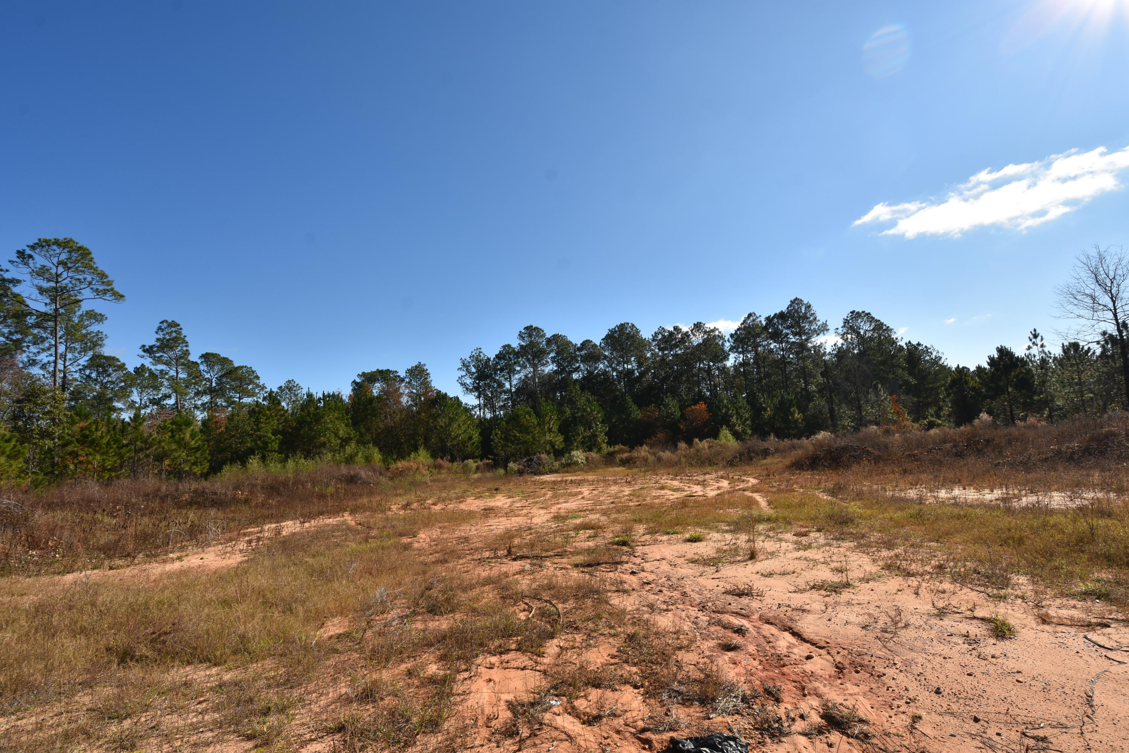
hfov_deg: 100.4
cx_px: 564
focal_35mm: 15
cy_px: 376
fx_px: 470
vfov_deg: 77.3
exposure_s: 1/250
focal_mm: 10
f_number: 10
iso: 100
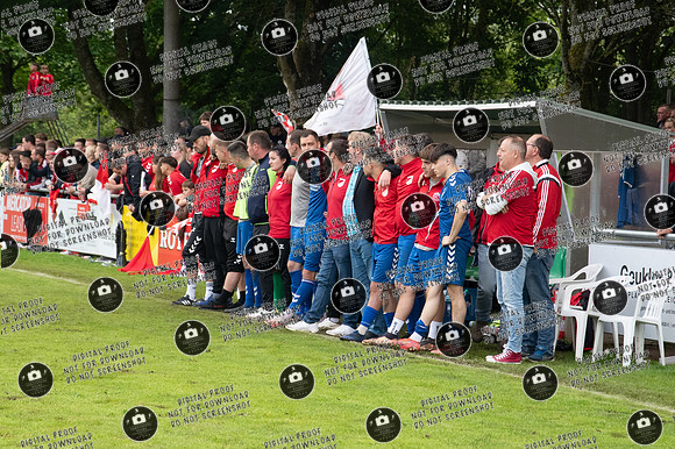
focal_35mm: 149
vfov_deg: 9.2
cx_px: 337
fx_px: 2793
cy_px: 220
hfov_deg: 13.8
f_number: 4
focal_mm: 70
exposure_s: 1/500
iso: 800
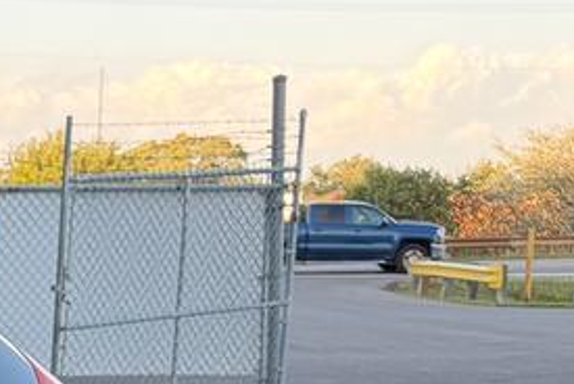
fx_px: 1851
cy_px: 791
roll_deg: +0.5
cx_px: -424
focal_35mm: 116
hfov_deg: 15.4
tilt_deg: -14.1
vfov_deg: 10.7
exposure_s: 1/267
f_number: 1.78
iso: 80
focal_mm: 6.76
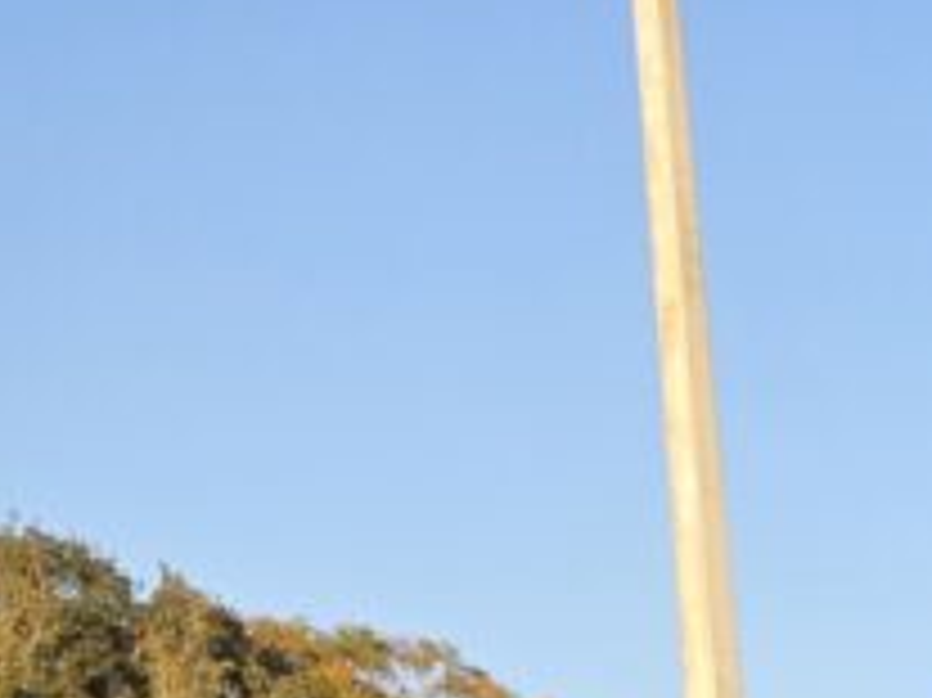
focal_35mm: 114
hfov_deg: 12.8
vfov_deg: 11.0
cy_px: 1675
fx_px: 3068
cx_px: 2296
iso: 80
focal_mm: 6.25
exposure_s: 1/2339
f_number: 1.7
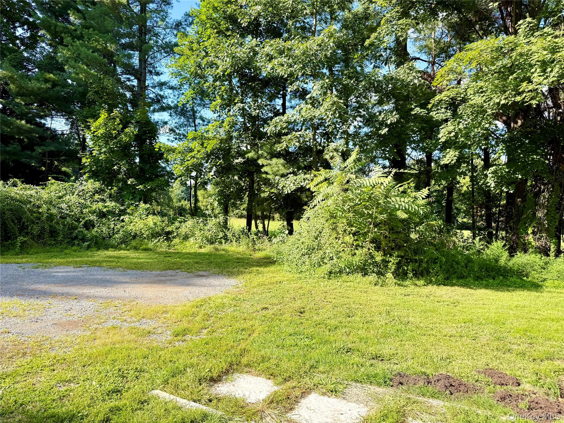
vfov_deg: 56.8
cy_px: 212
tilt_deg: +0.6
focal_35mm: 24
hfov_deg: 71.6
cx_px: 282
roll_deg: -1.4
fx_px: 391
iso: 80
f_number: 1.78
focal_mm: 6.76
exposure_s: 1/683
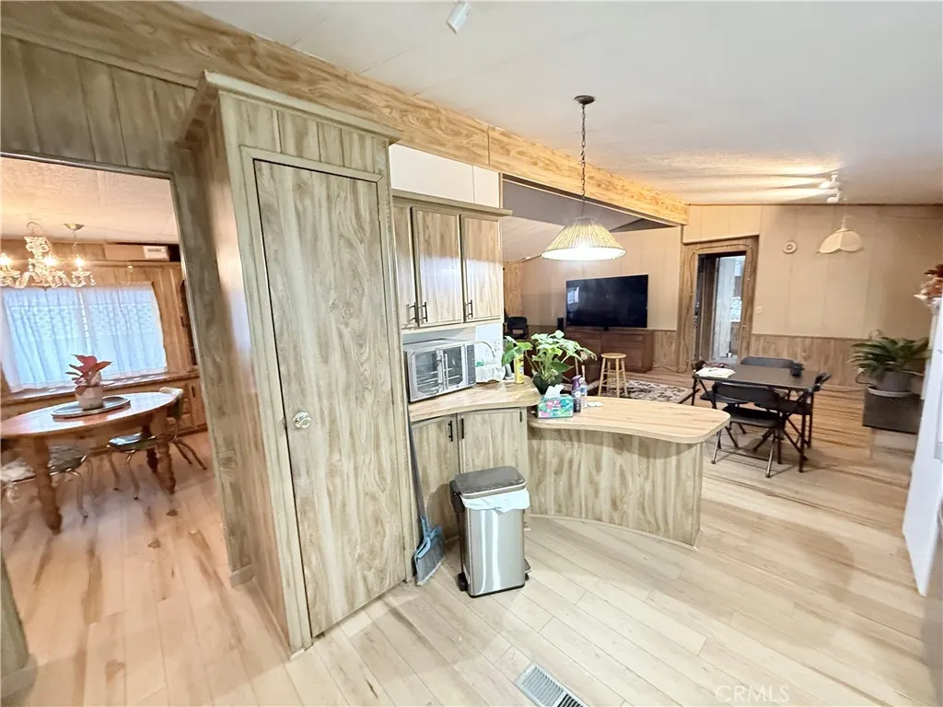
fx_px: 381
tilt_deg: -7.5
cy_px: 354
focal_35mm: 14
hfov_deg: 102.1
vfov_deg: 85.7
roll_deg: +2.0
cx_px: 472
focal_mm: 2.22
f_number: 2.2
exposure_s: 1/60
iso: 640
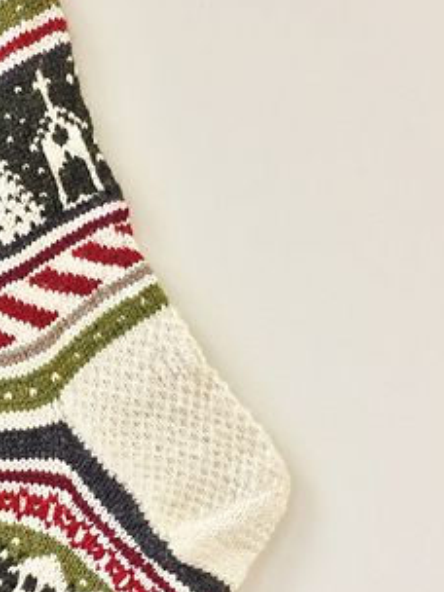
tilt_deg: +0.5
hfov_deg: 23.0
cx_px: -6
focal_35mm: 61
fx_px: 1043
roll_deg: -2.1
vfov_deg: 31.6
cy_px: 366
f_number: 2.2
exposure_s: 1/30
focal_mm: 4.15
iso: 64
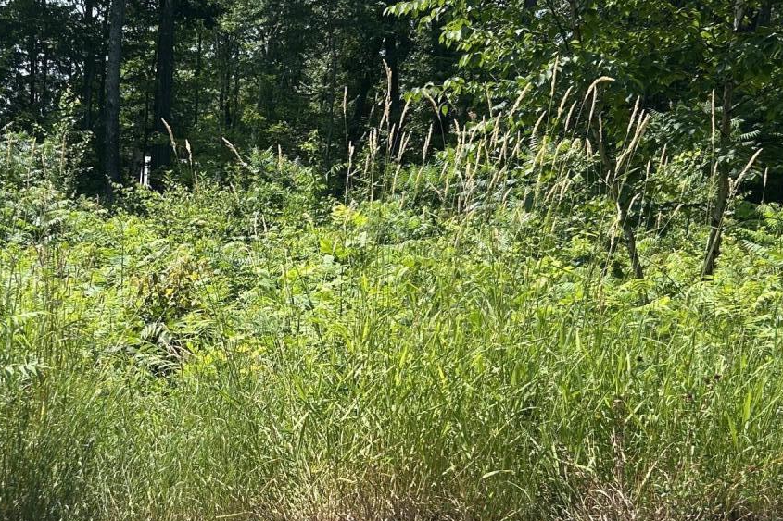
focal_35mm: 64
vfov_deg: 21.0
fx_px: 1392
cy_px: 413
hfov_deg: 30.9
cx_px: 207
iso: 50
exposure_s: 1/2632
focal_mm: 5.7
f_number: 1.5
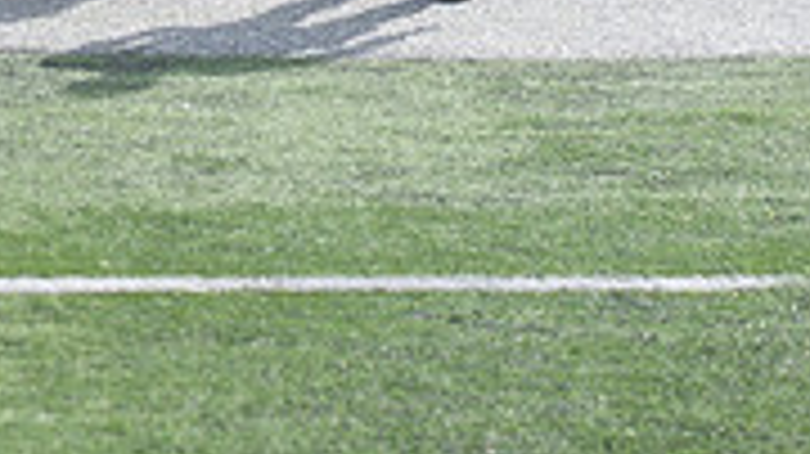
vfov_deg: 5.1
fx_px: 5066
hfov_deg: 9.1
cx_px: 135
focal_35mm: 236
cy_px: -391
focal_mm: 70
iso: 360
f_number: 3.2
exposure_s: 1/1600
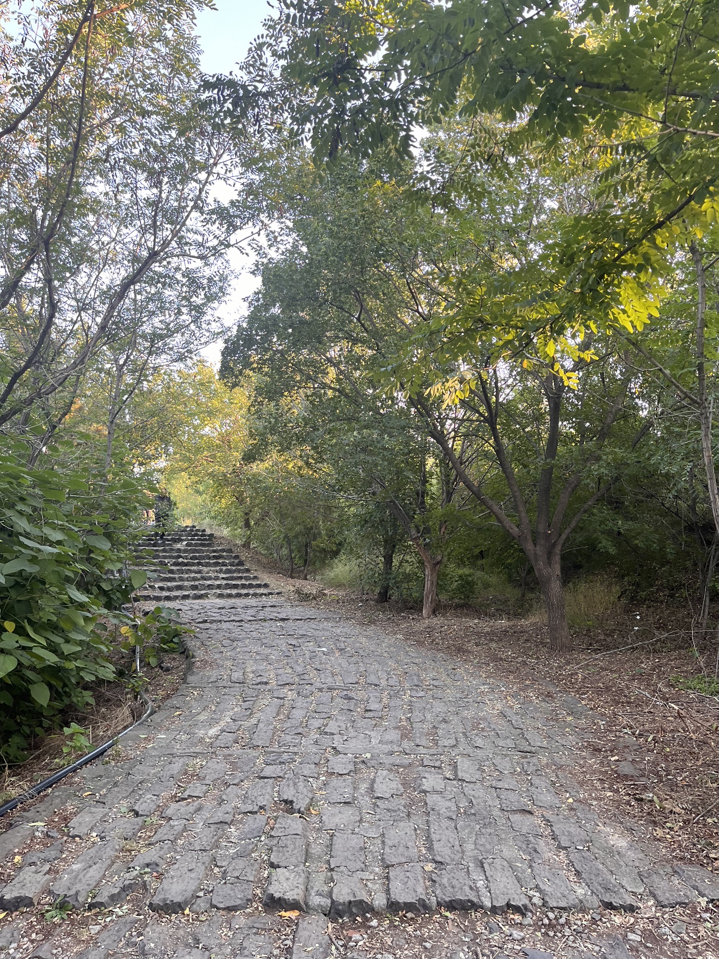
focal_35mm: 26
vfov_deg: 67.3
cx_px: 360
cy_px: 480
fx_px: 720
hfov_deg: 53.1
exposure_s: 1/122
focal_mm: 5.1
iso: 100
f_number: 1.6
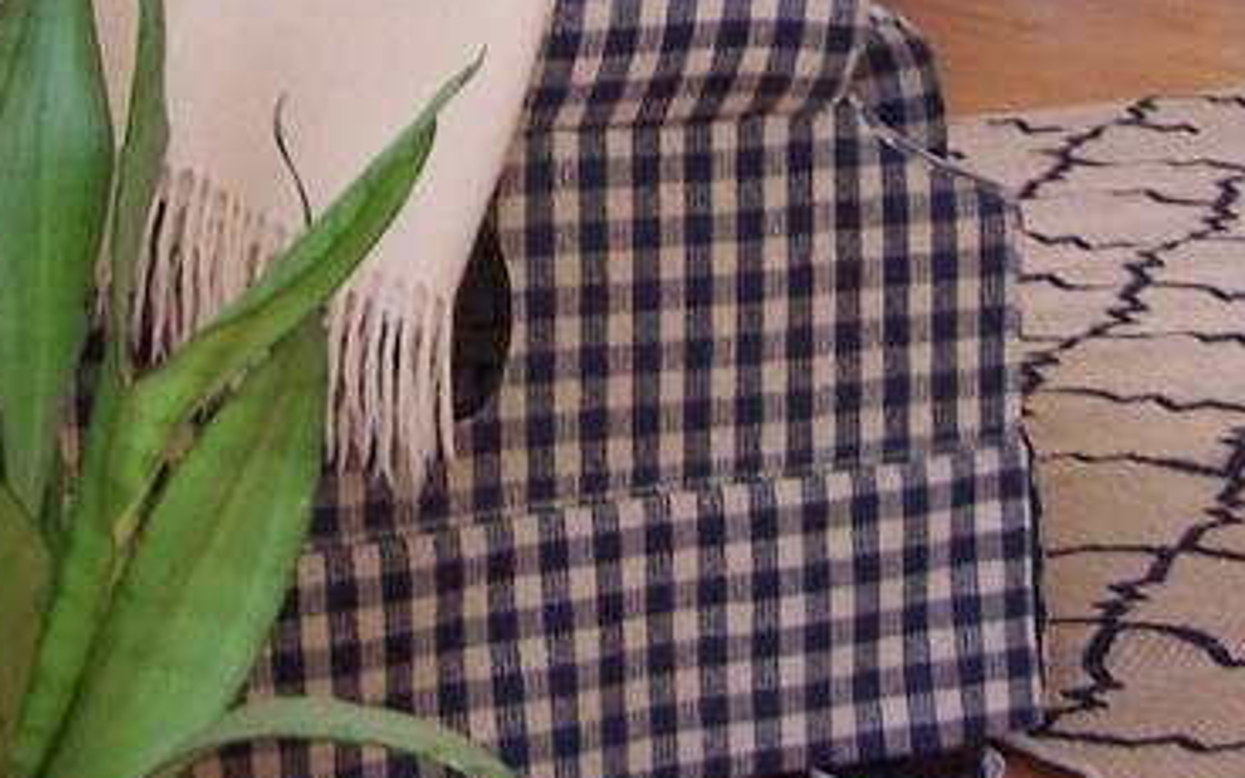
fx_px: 3800
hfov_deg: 18.6
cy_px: -200
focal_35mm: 112
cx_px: 545
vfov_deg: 11.4
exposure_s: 1/30
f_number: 2.8
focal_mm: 6.3
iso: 140
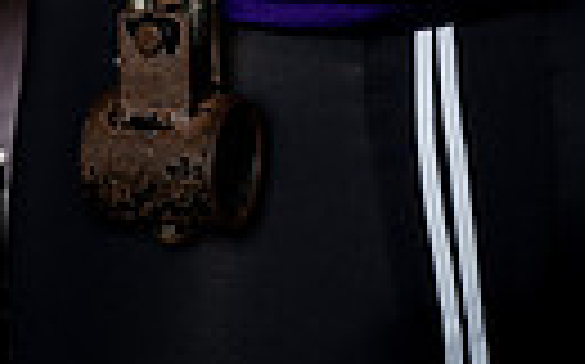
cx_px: 310
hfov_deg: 15.6
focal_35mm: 134
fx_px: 2135
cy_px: -607
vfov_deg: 8.6
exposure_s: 1/250
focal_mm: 38
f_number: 5.6
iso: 640
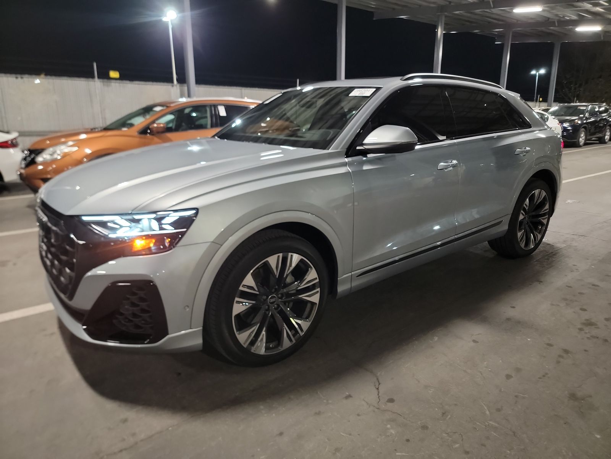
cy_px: 230
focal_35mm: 24
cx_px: 306
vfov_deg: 56.8
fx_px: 424
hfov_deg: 71.6
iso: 854
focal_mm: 6.7
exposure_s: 1/19
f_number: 1.8
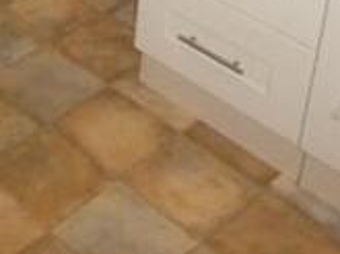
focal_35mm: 85
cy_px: -189
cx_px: -75
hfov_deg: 21.3
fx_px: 833
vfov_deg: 15.2
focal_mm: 4.3
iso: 800
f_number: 3.3
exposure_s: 1/60
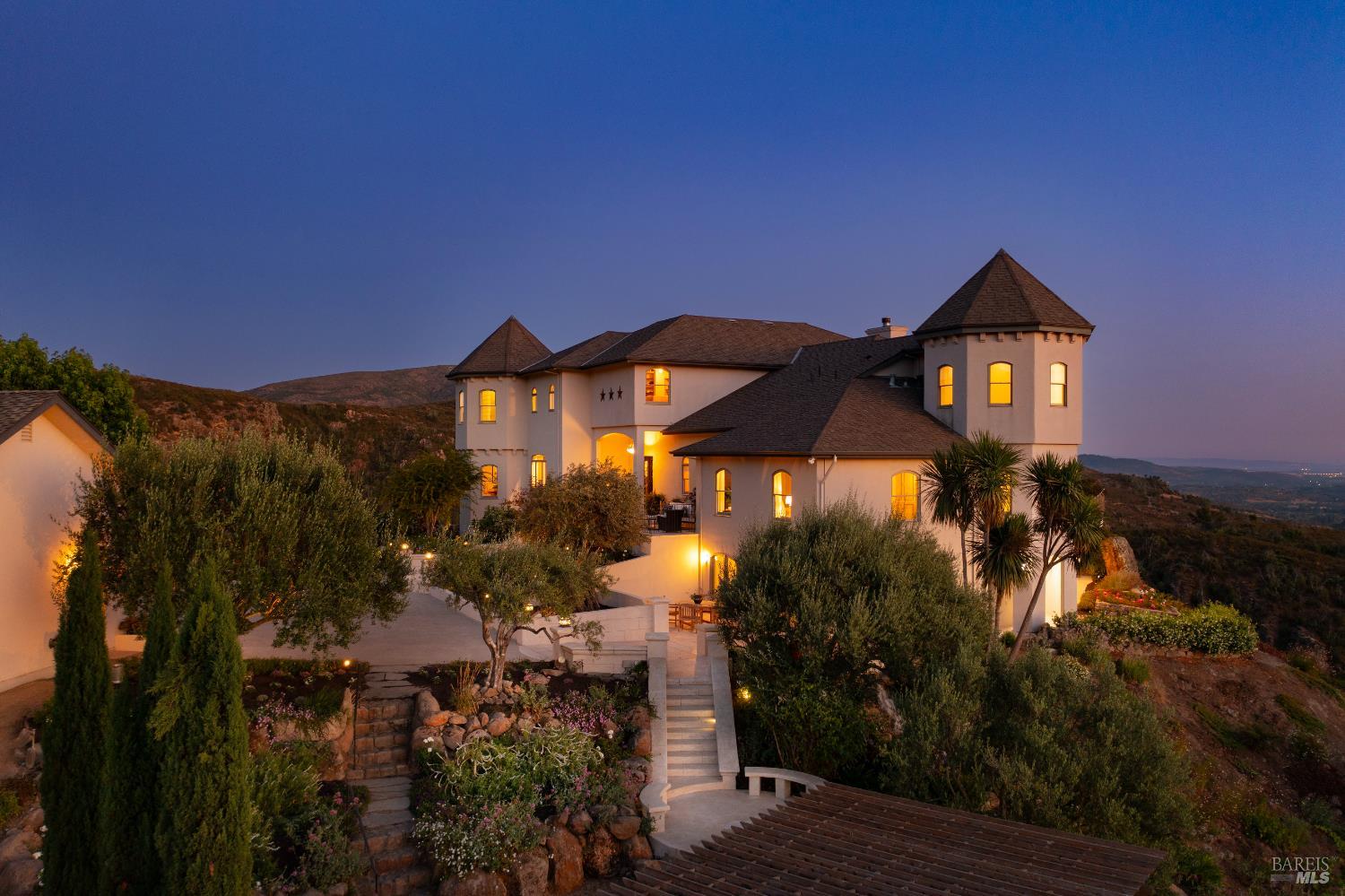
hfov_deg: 65.5
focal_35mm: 28
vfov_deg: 46.4
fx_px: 1046
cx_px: 672
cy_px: 448
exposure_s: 1/4
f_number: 2.8
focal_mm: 10.26
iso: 200
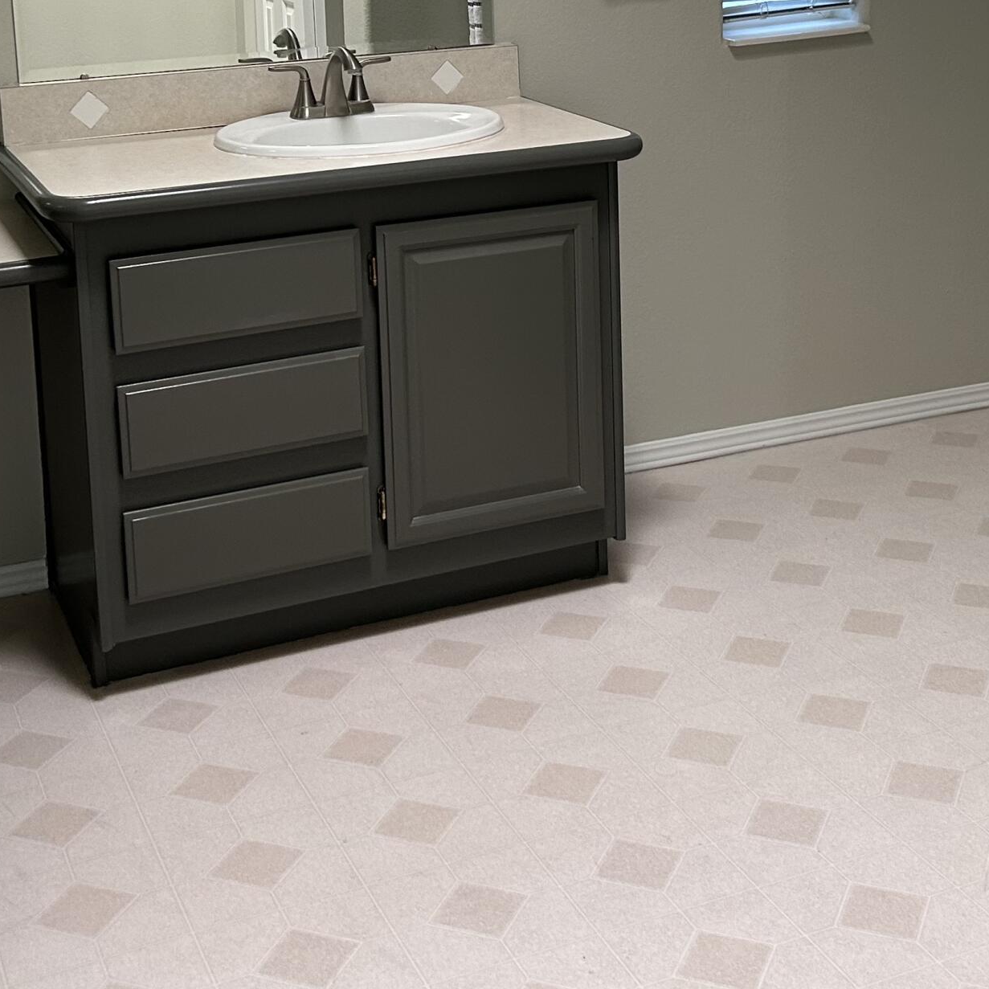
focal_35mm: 56
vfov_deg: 29.3
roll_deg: +1.4
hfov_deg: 30.6
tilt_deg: -9.0
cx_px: 527
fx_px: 1810
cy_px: 93
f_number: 1.5
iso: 125
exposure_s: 1/97
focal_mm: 5.7
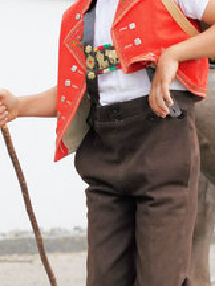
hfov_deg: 4.4
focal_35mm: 341
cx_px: 200
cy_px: 155
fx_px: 2824
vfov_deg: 5.8
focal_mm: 85
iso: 800
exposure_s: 1/1000
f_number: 5.6
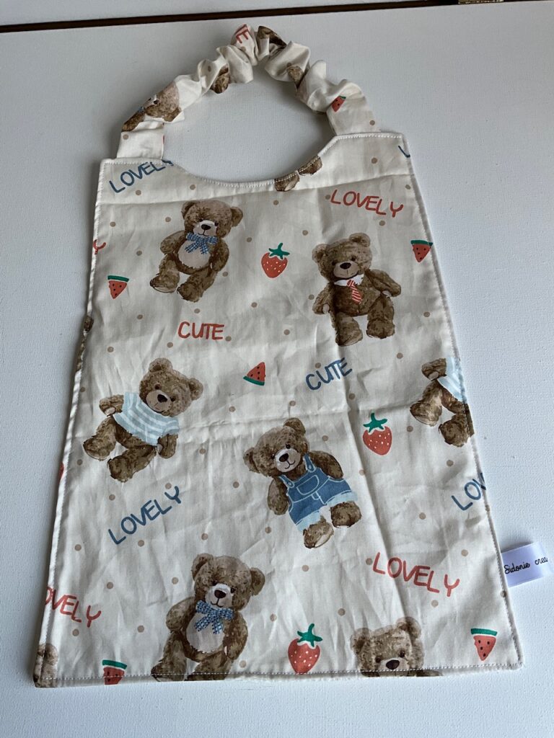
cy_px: 369
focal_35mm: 29
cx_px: 277
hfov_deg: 48.2
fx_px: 619
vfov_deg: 61.7
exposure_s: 1/482
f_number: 1.8
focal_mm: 3
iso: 25
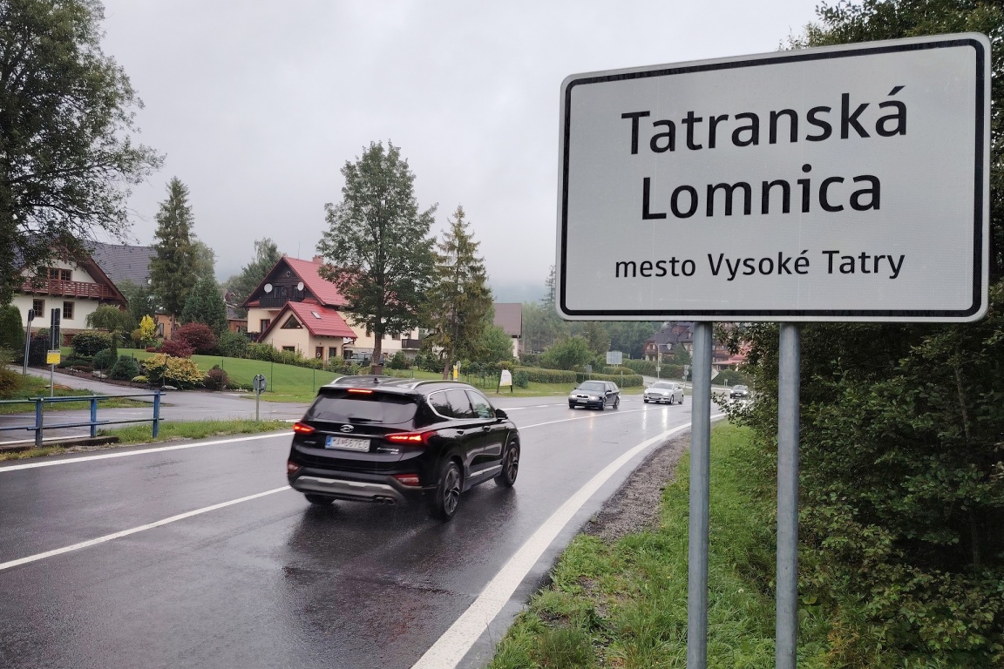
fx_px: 725
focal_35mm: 26
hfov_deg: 69.4
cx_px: 490
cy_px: 348
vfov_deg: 49.5
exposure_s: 1/211
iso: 100
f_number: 1.75
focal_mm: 5.25
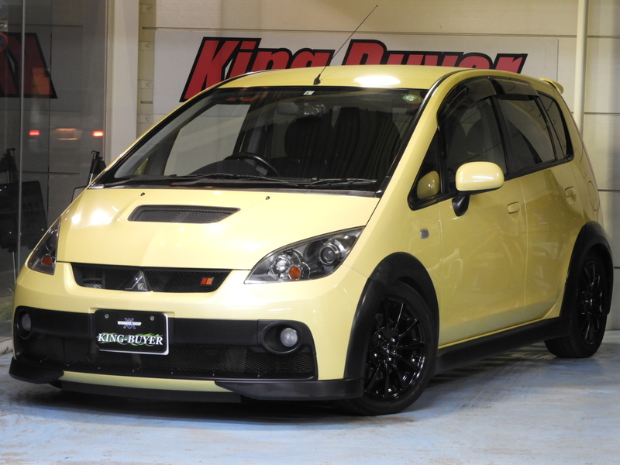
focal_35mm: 125
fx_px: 2239
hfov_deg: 15.8
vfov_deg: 11.9
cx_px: 310
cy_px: 232
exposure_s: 1/20
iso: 400
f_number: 5
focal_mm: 22.4
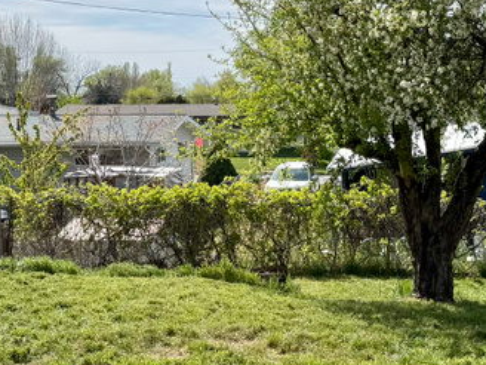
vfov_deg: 19.6
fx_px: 1053
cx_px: 219
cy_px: 209
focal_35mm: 75
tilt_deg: -6.9
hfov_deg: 26.0
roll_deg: -0.1
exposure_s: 1/2959
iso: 80
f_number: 1.78
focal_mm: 6.76
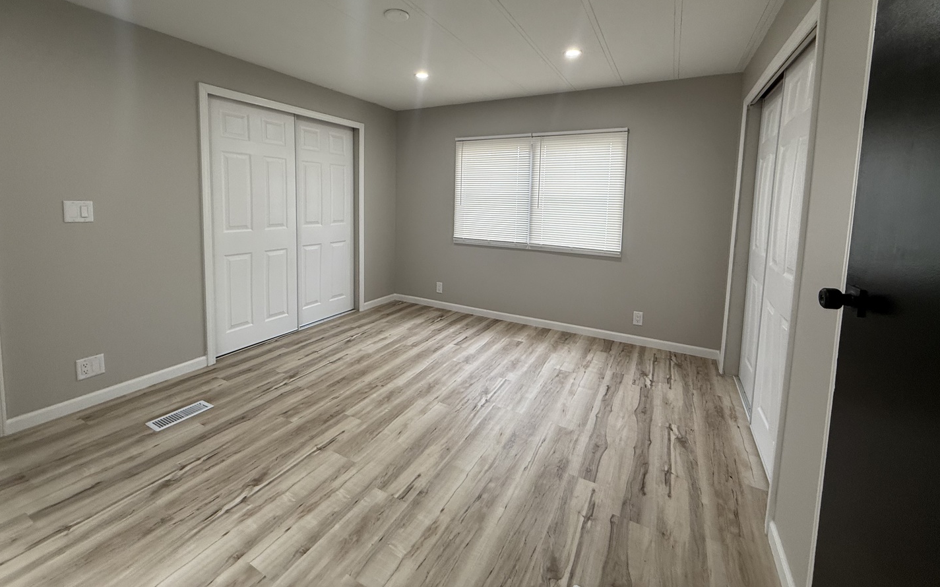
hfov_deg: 101.5
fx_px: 384
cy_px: 232
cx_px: 467
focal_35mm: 15
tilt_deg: -4.9
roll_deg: -1.4
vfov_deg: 73.9
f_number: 2.2
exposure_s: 1/120
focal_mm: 2.22
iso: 160
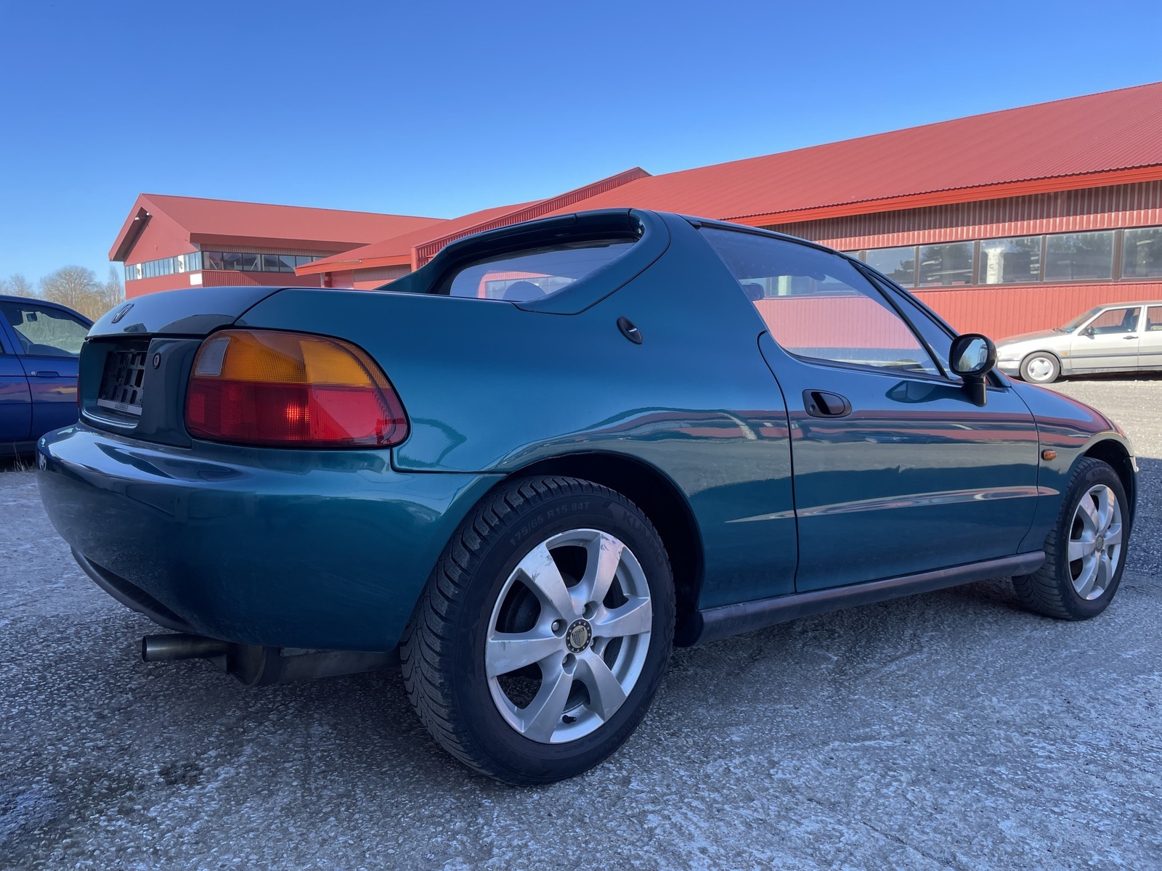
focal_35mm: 26
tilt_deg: -7.6
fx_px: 873
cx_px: 581
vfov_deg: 53.1
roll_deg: +0.1
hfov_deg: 67.3
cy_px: 436
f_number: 1.6
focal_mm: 4.2
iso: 32
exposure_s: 1/849
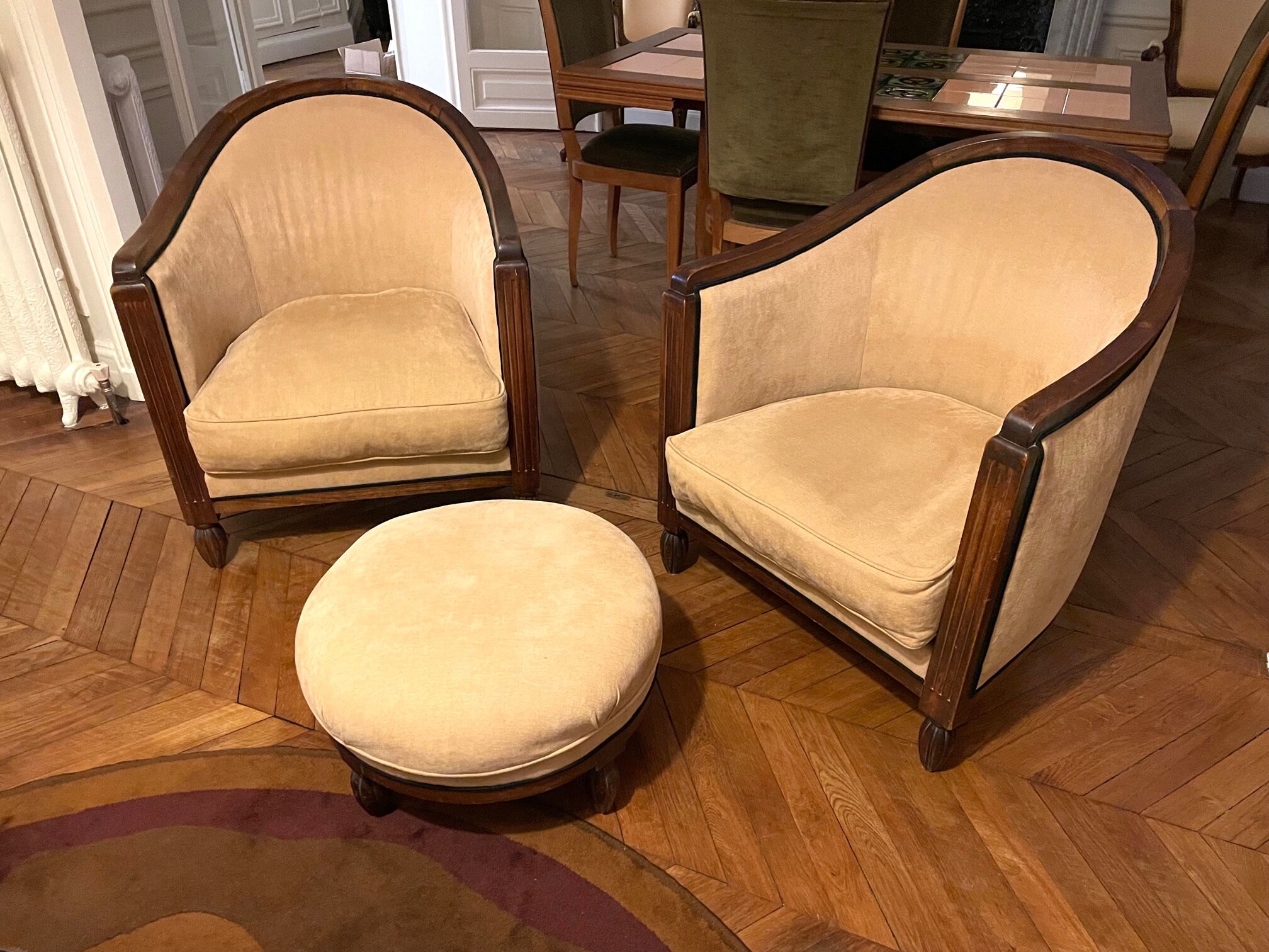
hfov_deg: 67.3
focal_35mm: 26
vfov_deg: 53.1
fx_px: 953
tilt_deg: -32.9
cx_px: 634
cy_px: 476
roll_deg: -1.0
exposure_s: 1/25
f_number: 1.6
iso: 640
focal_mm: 4.2
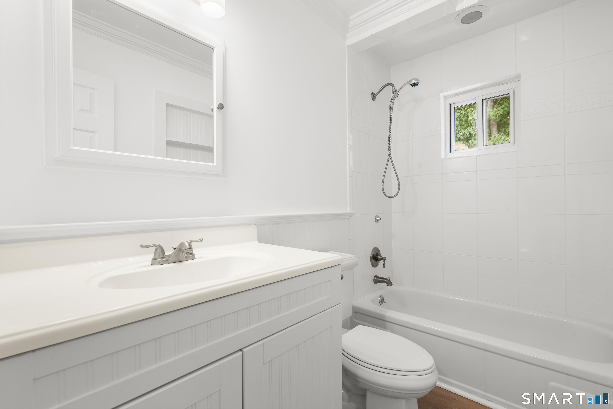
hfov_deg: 96.7
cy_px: 204
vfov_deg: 73.7
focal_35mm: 16
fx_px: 272
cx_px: 306
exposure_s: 1/1.25
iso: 250
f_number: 9
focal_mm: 16
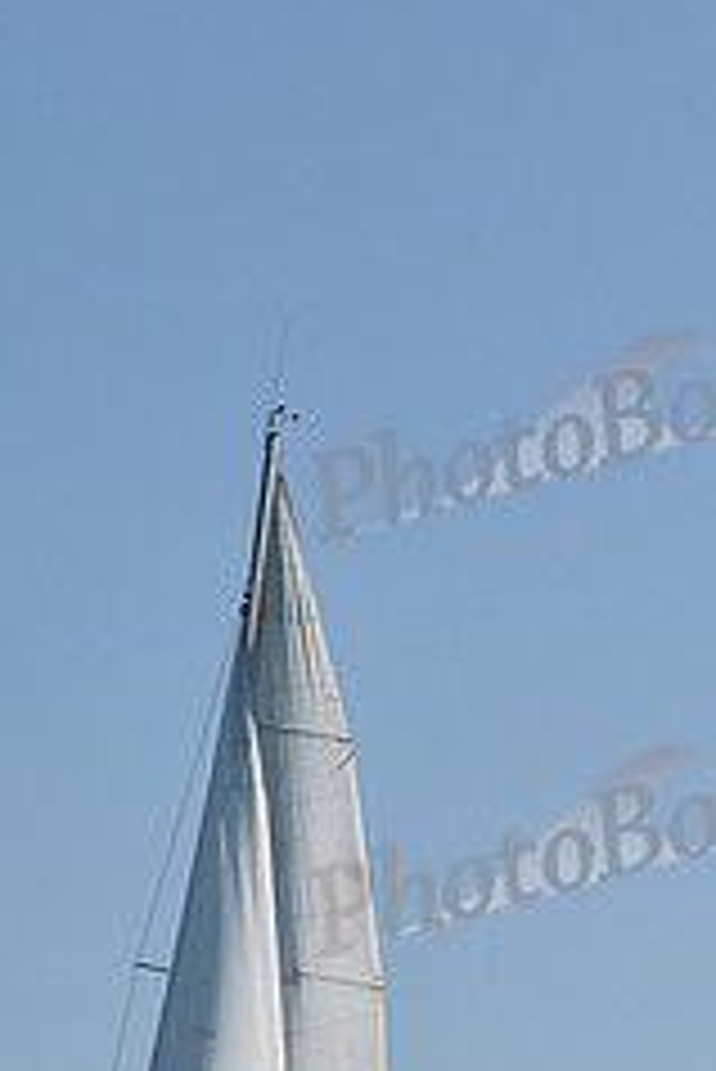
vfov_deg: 8.5
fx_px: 7119
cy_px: 1138
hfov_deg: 5.7
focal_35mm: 239
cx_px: 79
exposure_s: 1/1600
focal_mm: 98
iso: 250
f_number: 8
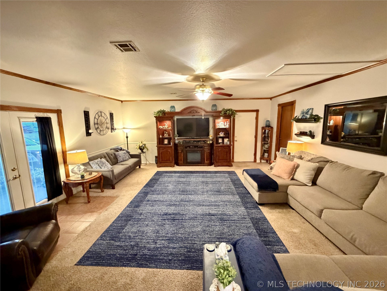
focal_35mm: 14
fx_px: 157
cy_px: 146
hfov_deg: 102.1
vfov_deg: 85.7
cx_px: 194
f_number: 2.2
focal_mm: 2.22
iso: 2000
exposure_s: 1/30
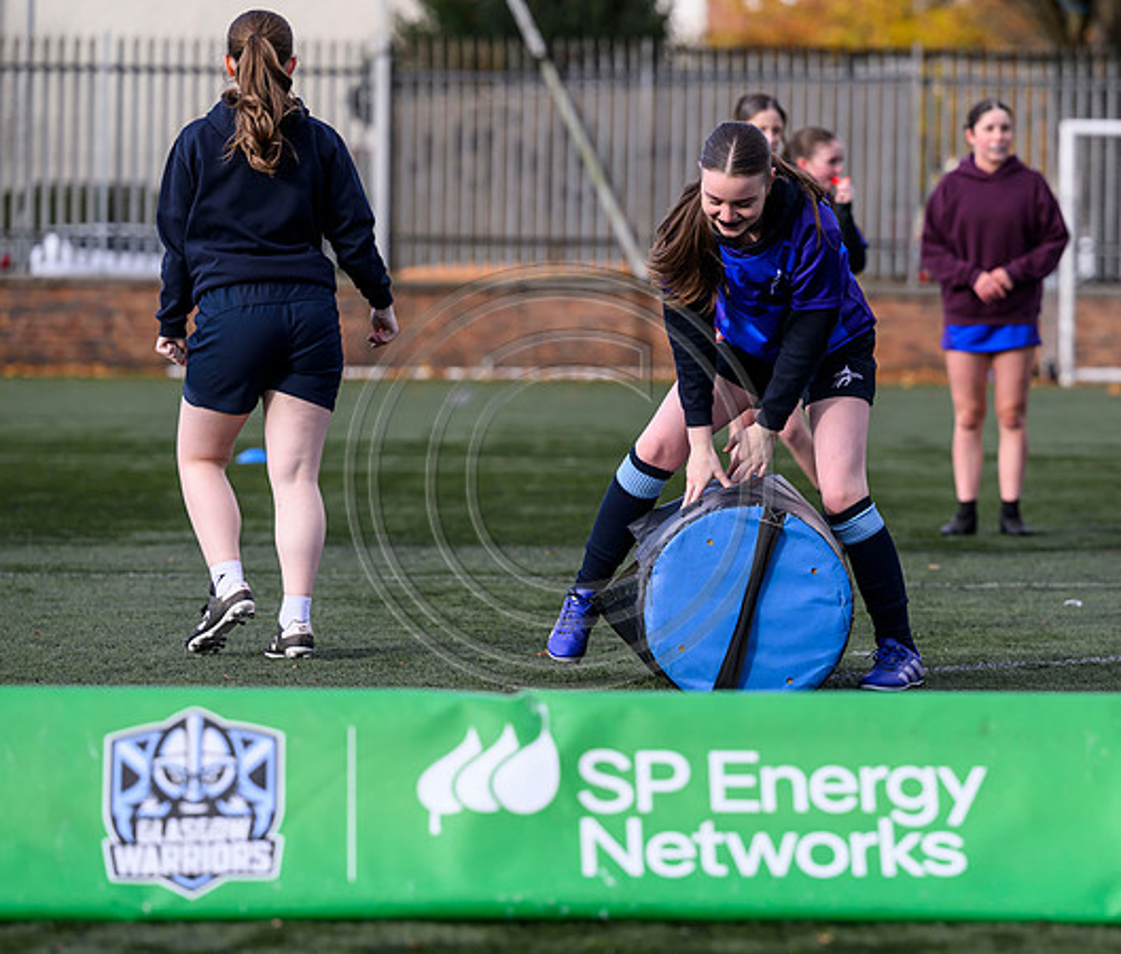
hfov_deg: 10.6
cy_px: 536
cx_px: 706
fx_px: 6027
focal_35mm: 177
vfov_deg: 9.0
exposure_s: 1/2000
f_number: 3.5
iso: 500
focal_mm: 135
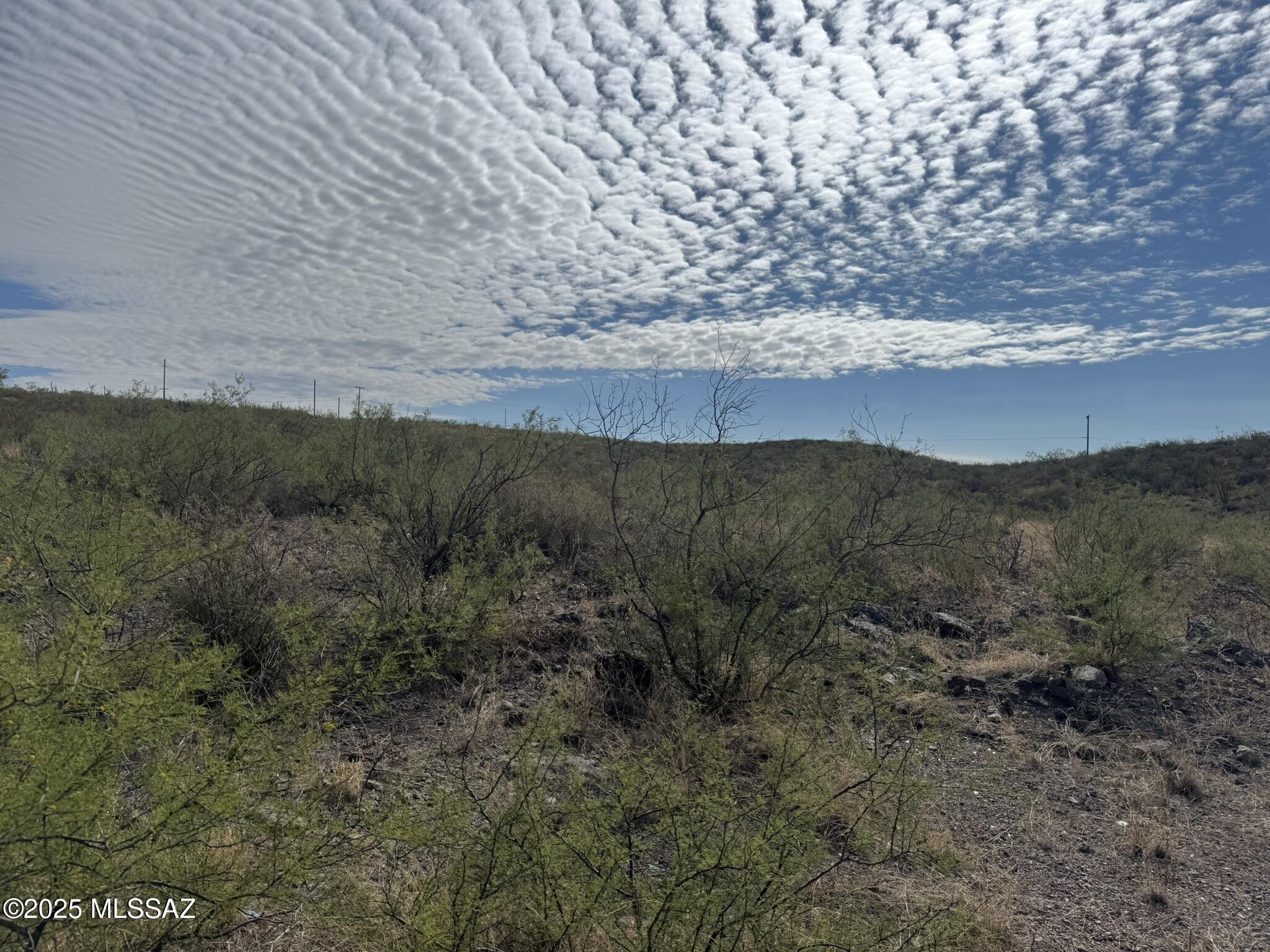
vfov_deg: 56.8
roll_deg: -1.0
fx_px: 881
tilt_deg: +0.3
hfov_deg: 71.6
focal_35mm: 24
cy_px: 476
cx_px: 635
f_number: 1.78
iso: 64
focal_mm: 6.76
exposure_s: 1/15152
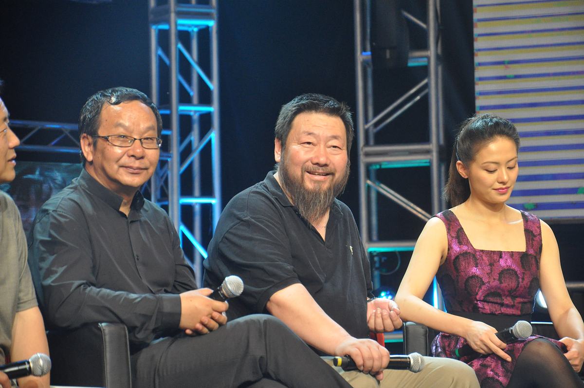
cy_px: 194
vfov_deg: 8.7
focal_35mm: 158
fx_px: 2552
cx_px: 292
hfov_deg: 13.1
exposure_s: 1/160
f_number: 6.3
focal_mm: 105
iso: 1600
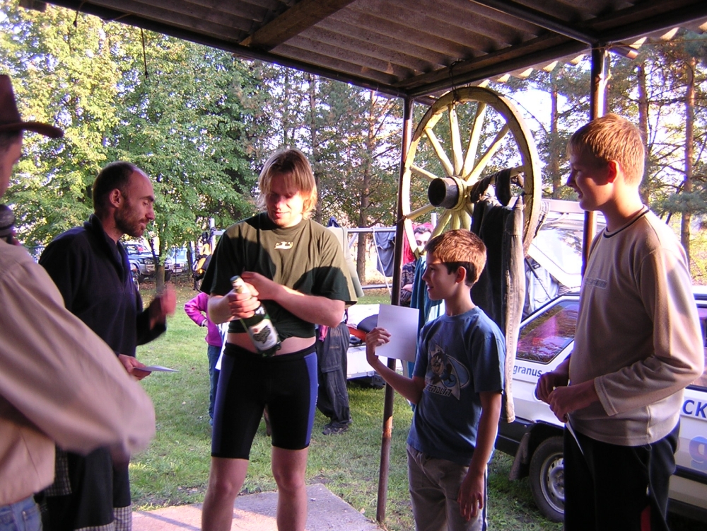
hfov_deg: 51.4
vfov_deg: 39.7
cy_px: 266
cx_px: 354
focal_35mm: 36
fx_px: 735
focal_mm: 4.7
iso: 100
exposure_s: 1/39.7
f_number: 2.6
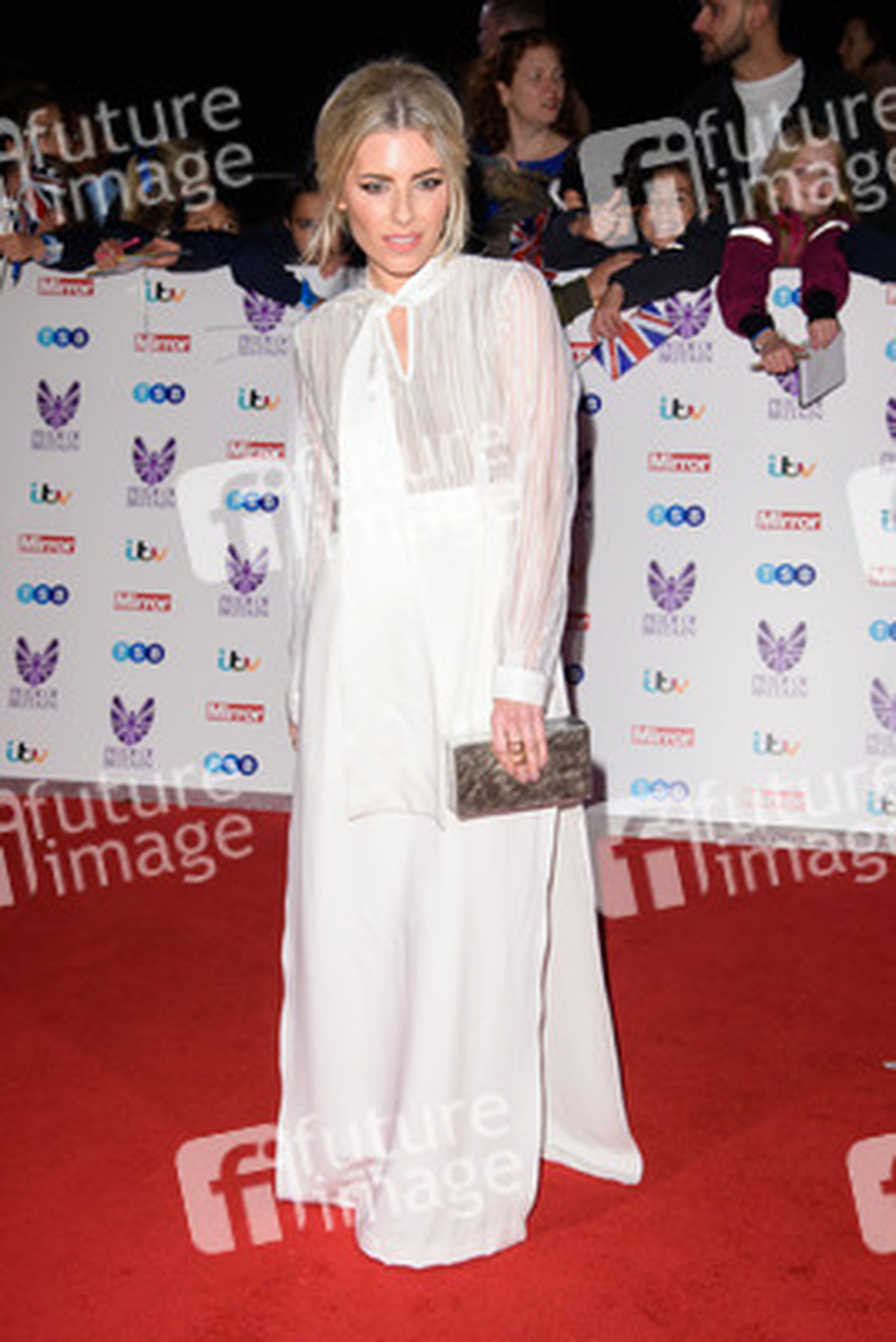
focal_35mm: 48
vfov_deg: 41.1
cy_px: 671
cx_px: 448
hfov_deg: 28.1
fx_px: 1790
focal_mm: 48
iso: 800
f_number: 5.6
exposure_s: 1/250
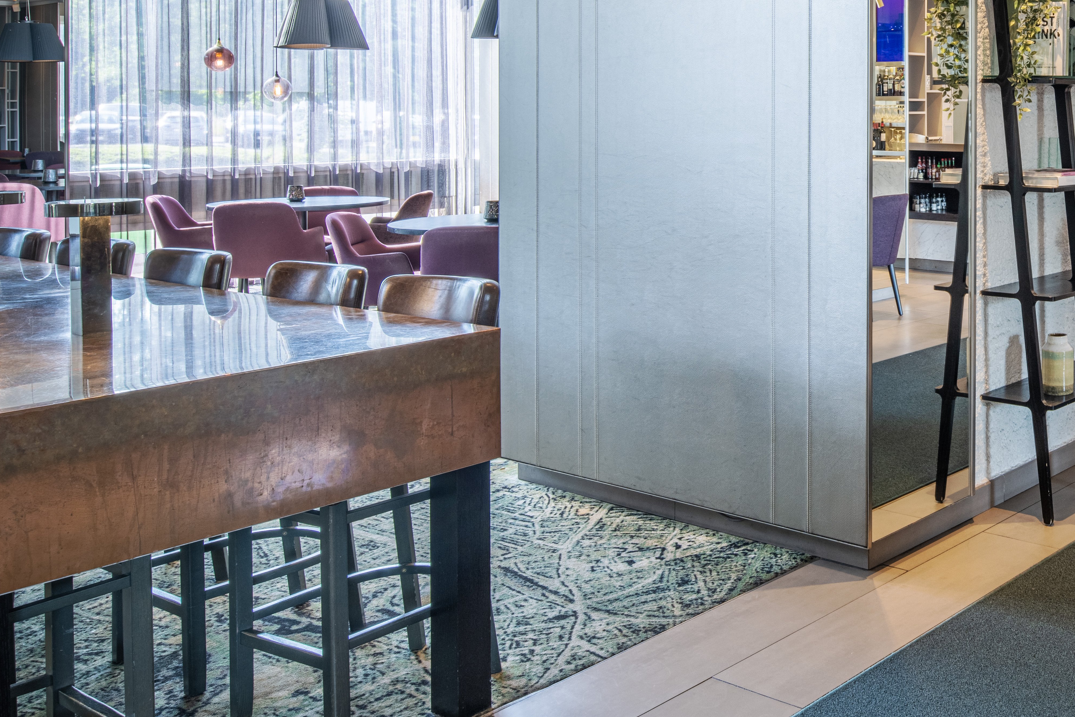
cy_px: 267
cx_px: 1053
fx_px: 1165
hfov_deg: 43.2
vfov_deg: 34.0
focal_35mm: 39
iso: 100
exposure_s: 1/6
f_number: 11
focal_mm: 19
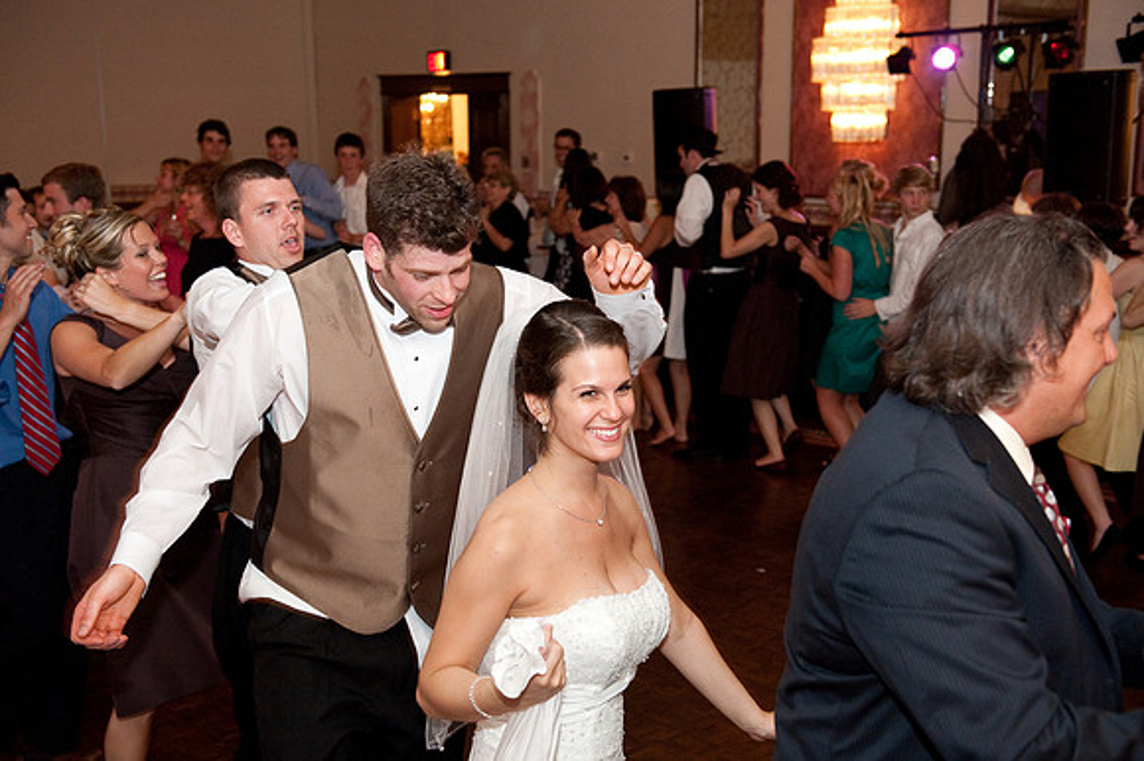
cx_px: 572
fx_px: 1429
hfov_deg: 43.6
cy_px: 380
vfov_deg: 29.8
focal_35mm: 45
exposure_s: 1/60
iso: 2500
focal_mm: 45
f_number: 4
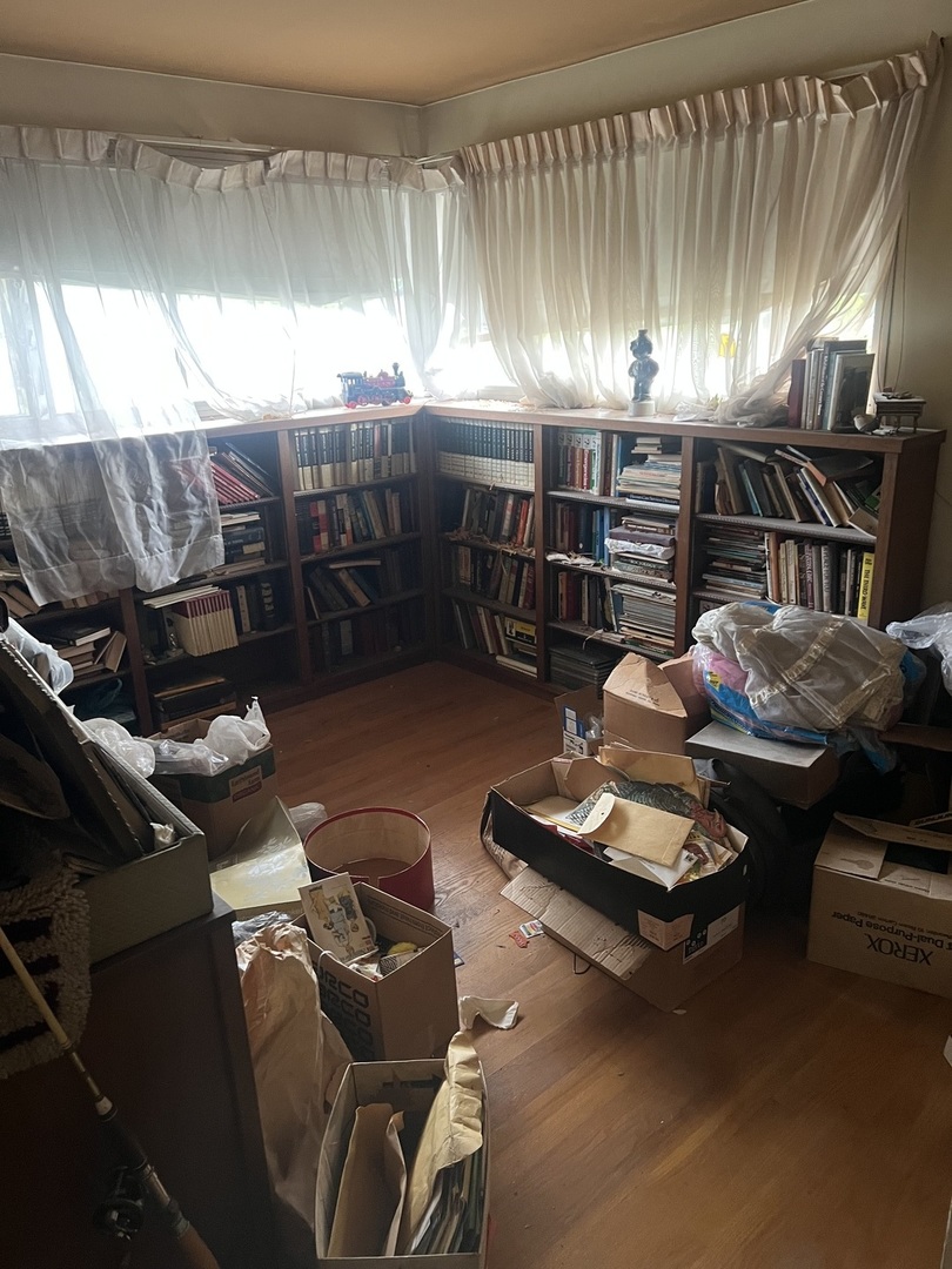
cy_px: 634
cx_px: 476
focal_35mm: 26
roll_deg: +1.5
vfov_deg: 67.3
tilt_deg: -17.1
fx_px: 953
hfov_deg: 53.1
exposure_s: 1/40
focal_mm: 5.7
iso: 400
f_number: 1.5
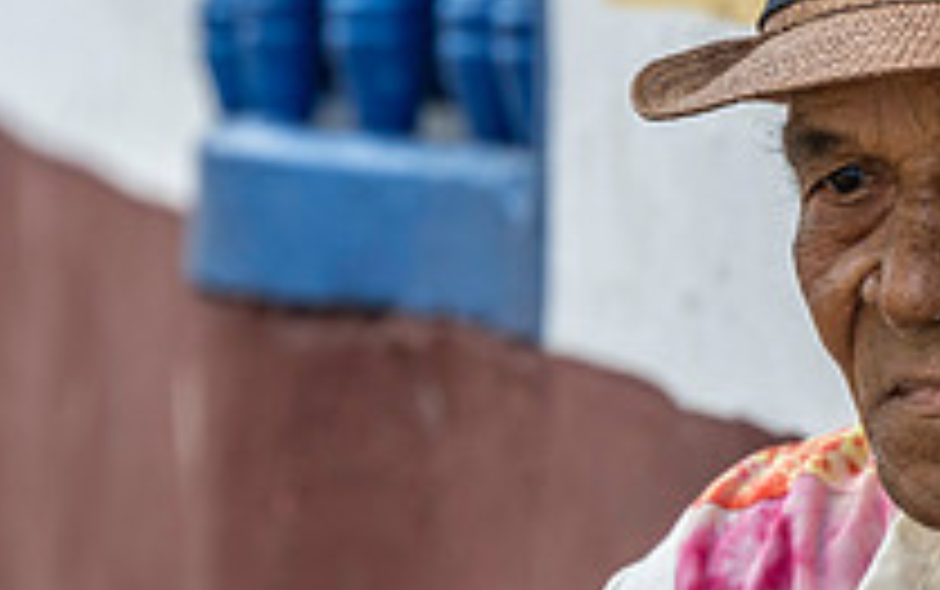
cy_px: 601
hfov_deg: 3.7
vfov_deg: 2.3
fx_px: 14512
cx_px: 850
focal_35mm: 566
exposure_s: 1/160
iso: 250
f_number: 6.3
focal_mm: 200
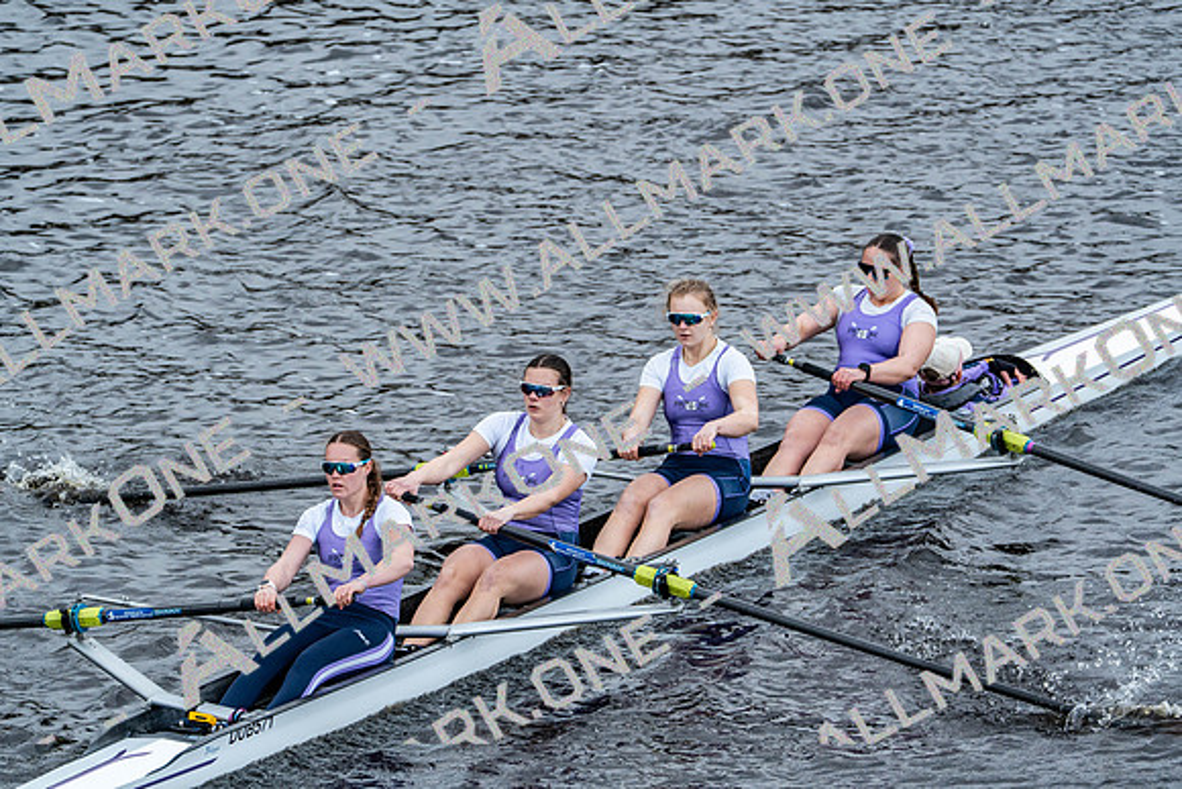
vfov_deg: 3.0
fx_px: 14843
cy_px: 394
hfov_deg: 4.6
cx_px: 591
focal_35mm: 452
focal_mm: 452
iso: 1600
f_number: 6.3
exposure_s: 1/1250
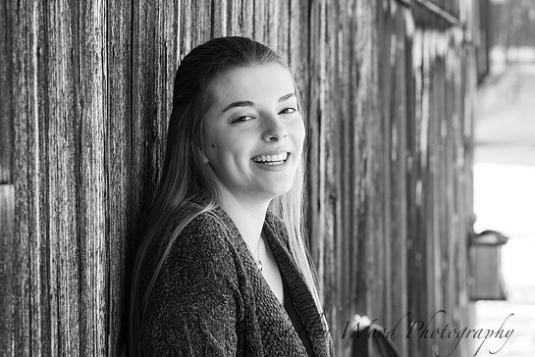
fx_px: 1740
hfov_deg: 17.5
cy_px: 179
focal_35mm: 117
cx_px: 261
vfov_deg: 11.7
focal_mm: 110
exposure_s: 1/200
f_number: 8
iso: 400
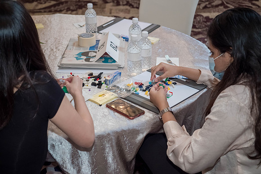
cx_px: 130
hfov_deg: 37.5
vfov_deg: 25.5
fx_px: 385
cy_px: 87
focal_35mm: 53
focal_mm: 25
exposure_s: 1/60
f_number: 2.2
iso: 800
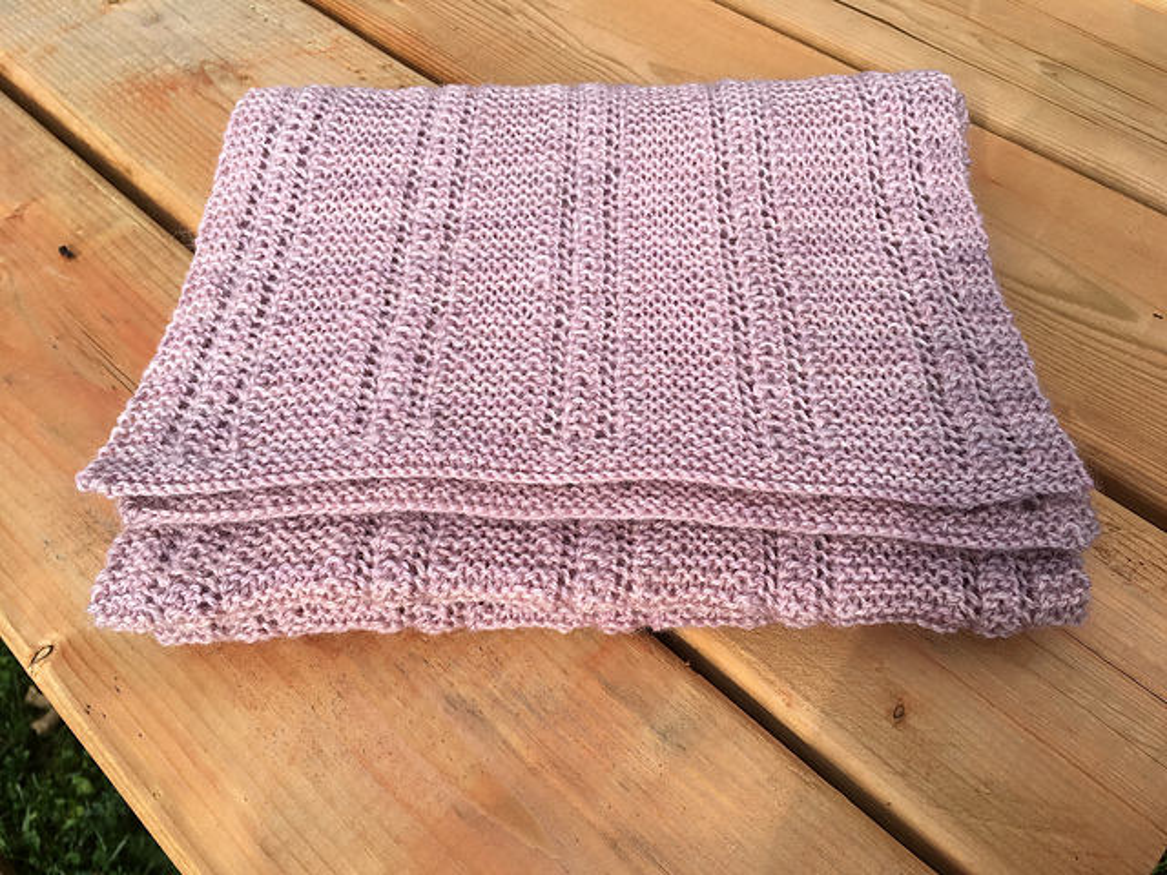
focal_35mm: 29
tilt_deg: -53.3
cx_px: 584
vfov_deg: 48.2
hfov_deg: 61.7
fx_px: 978
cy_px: 438
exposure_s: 1/986
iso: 25
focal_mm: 4.15
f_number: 2.2
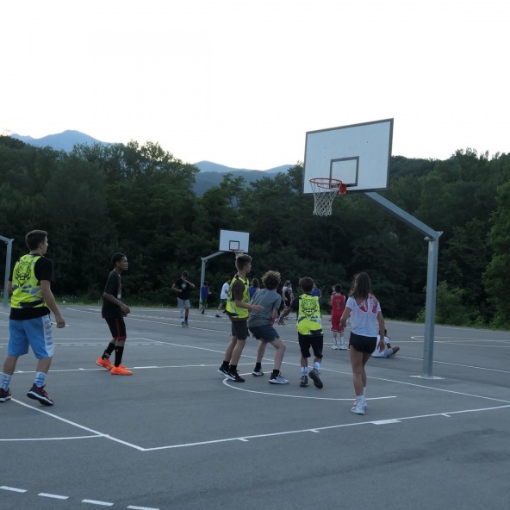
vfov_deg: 39.2
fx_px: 717
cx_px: 312
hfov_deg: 39.0
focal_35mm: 43
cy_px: 255
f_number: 2.8
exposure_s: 1/500
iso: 320
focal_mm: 12.2
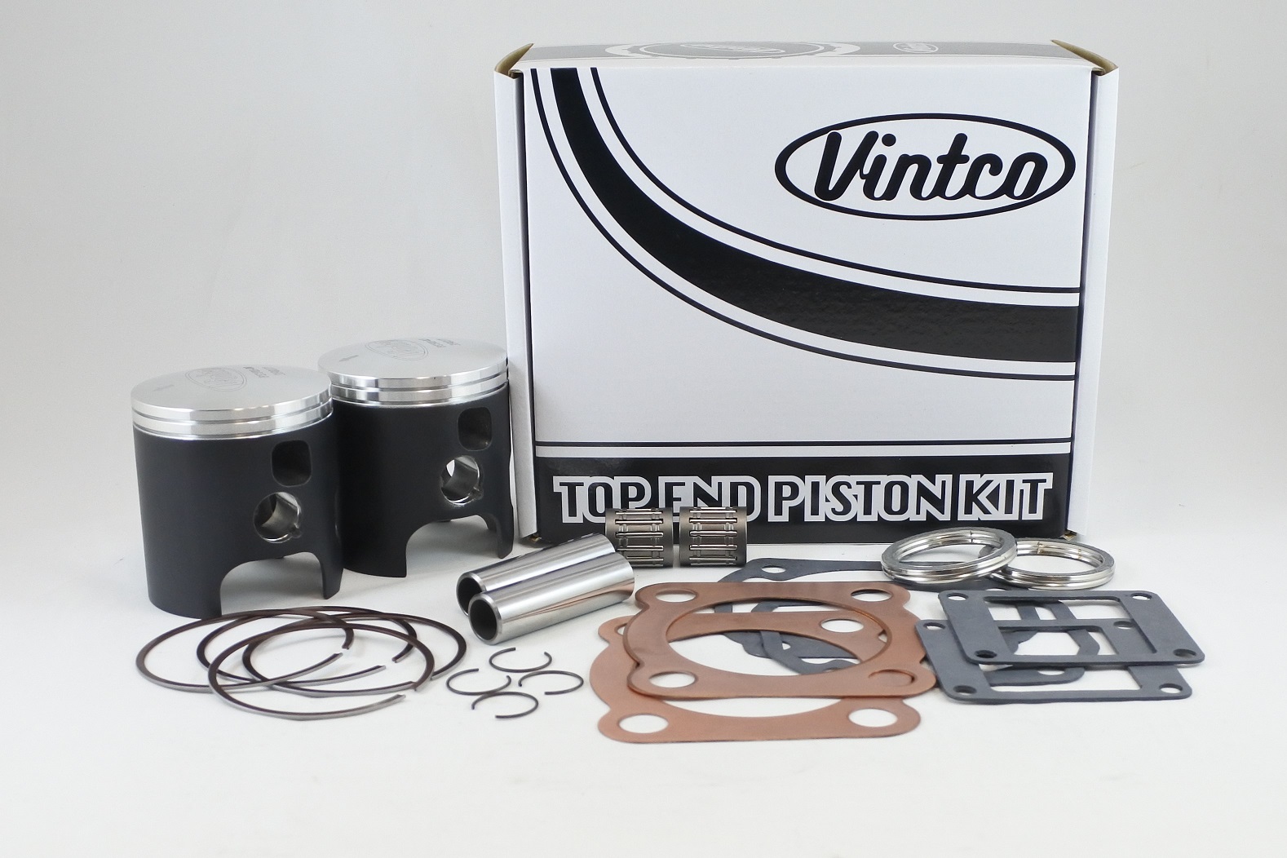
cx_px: 644
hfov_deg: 61.9
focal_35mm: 30
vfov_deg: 43.6
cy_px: 429
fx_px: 1072
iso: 400
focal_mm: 11.2
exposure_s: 1/160
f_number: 3.8
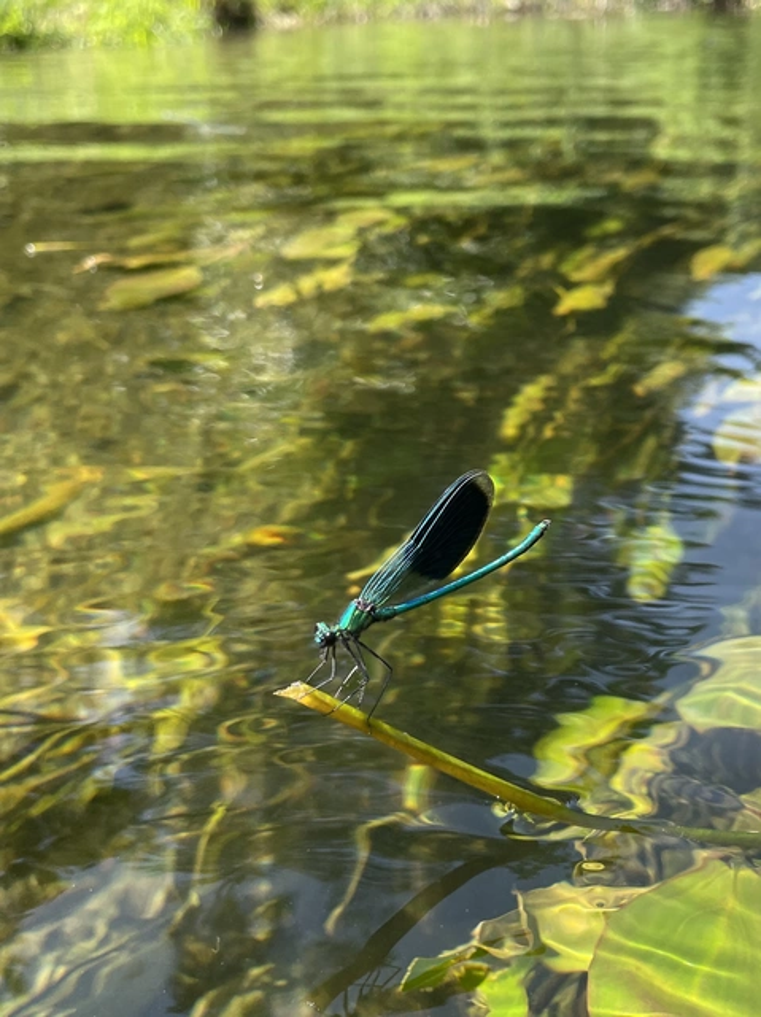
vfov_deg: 67.3
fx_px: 763
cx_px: 380
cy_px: 508
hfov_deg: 53.0
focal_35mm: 26
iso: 32
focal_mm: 4.2
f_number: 1.6
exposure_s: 1/471
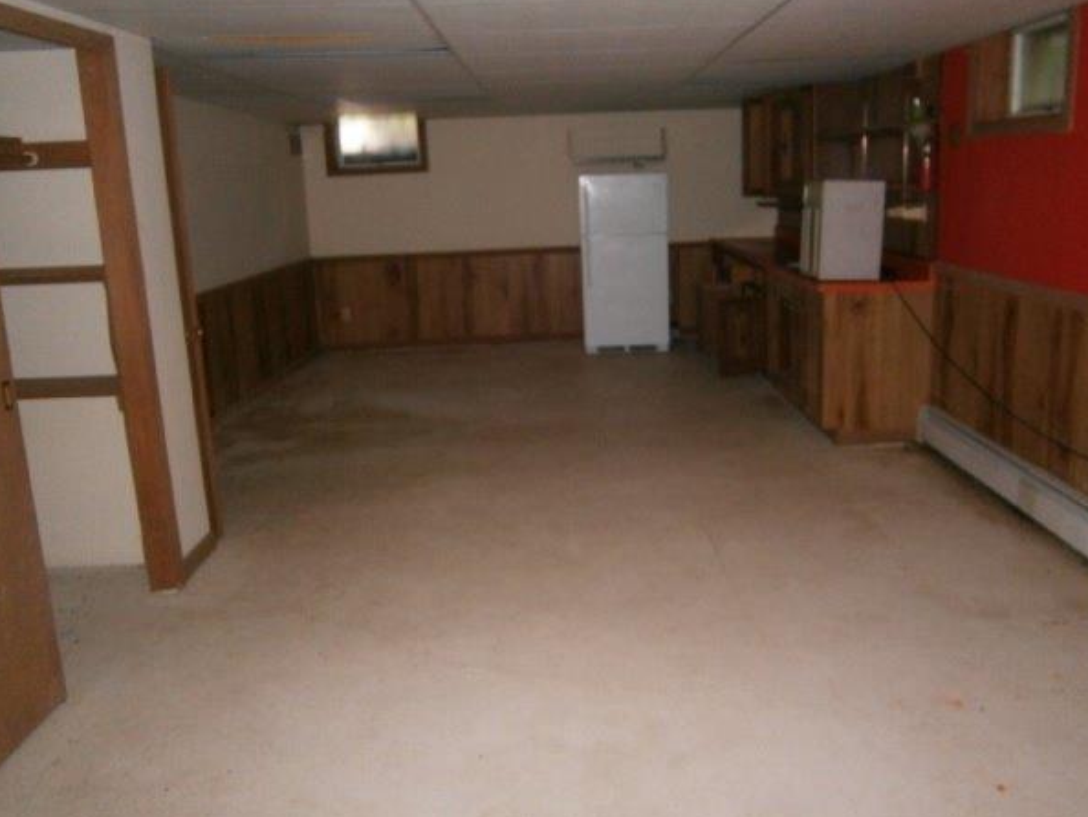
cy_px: 388
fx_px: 880
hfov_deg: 63.4
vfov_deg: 49.8
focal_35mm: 28
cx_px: 579
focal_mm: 4.7
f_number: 2.8
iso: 320
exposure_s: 1/30
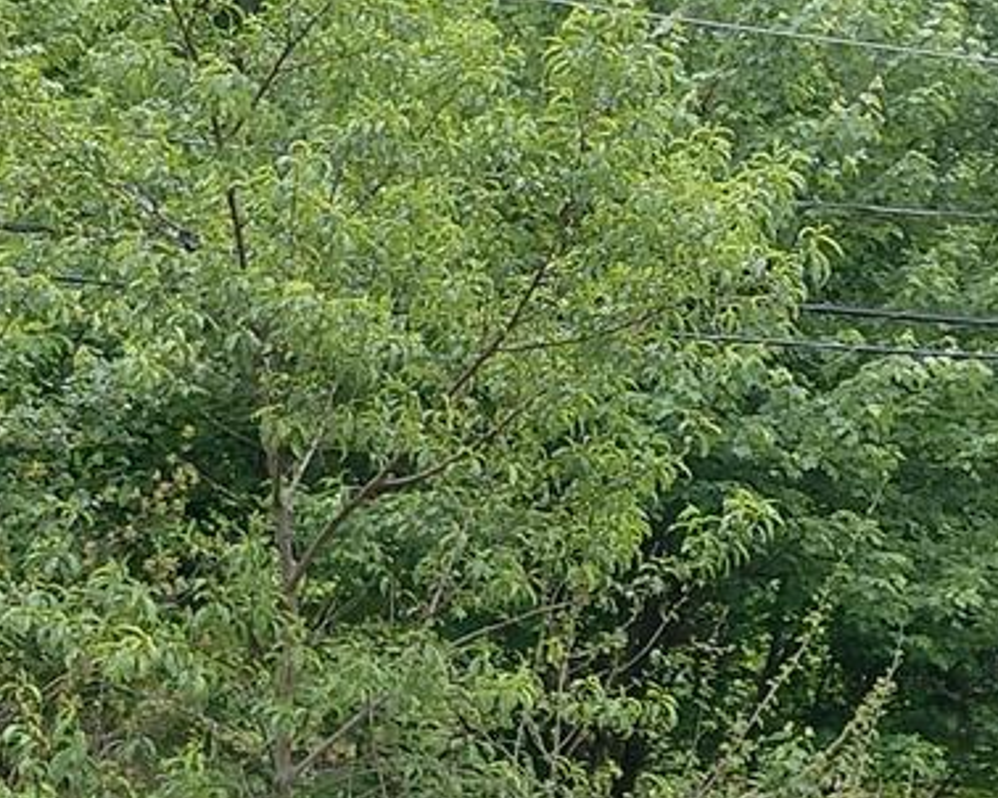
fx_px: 2746
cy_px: 468
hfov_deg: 20.5
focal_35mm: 93
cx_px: 715
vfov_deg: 16.5
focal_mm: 4.69
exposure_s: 1/183
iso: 50
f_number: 1.8
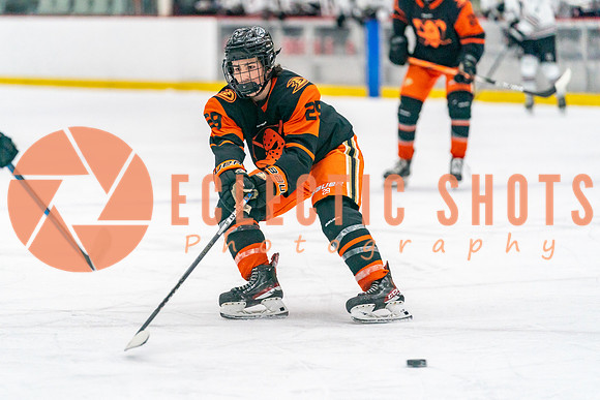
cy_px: 174
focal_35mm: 206
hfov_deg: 10.0
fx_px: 3430
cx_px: 259
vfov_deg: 6.7
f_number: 2.8
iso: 3200
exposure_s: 1/1250
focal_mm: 181
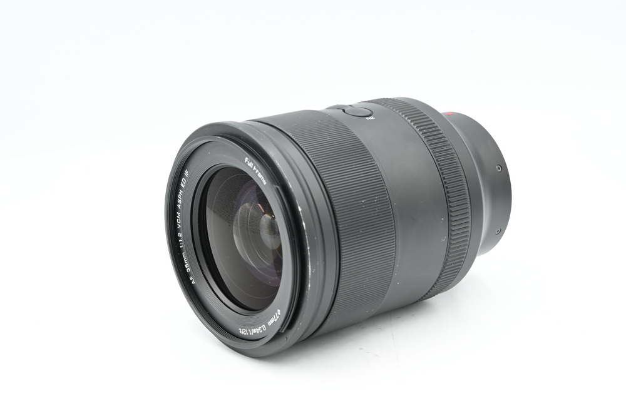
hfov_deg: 27.0
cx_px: 313
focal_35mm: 75
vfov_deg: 18.2
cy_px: 208
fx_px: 1303
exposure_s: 1/13
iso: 200
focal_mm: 75
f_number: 14
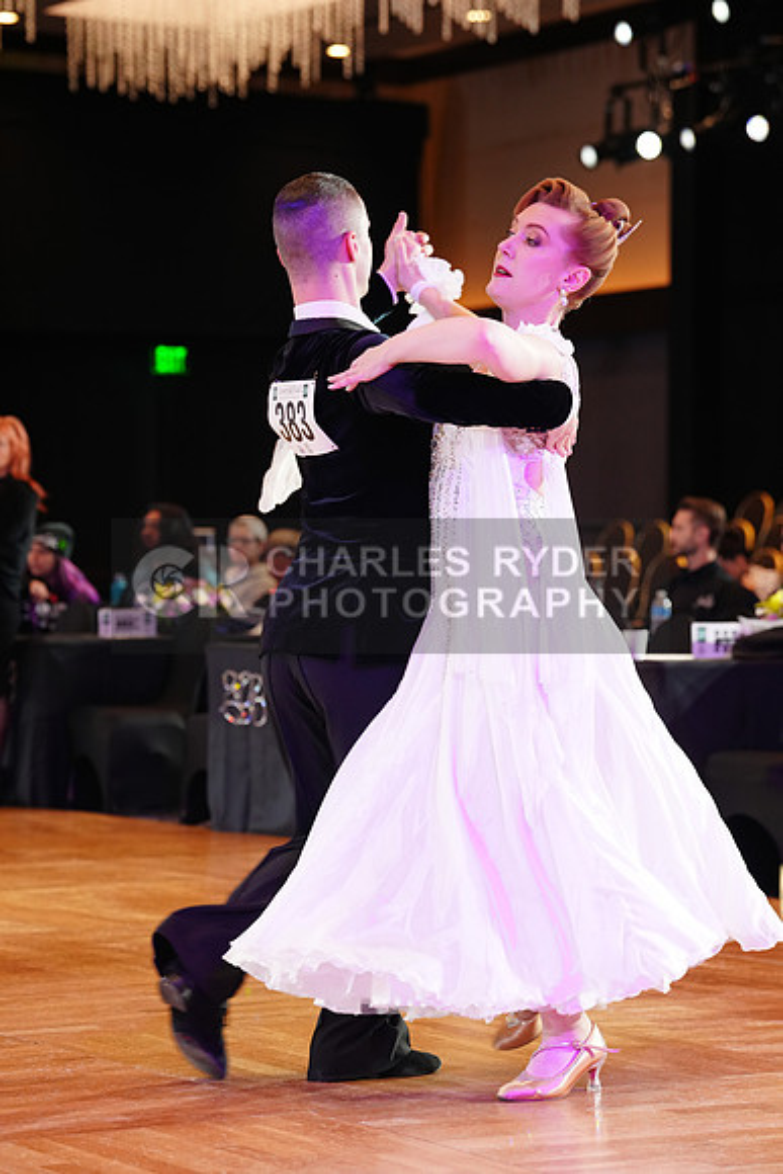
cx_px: 392
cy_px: 587
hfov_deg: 12.3
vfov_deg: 18.4
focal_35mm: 111
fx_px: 3619
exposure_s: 1/200
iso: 1600
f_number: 4.5
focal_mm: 111
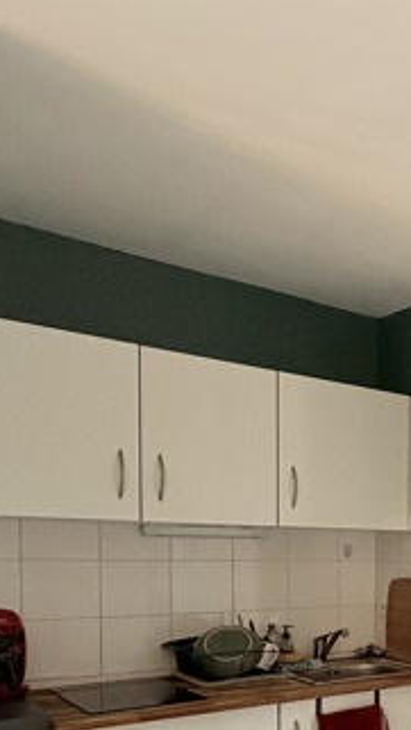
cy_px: 582
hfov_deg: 21.7
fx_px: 735
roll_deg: -0.2
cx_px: 715
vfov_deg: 49.7
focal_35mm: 38
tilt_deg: -1.7
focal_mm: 2.22
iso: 320
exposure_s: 1/105
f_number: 2.2
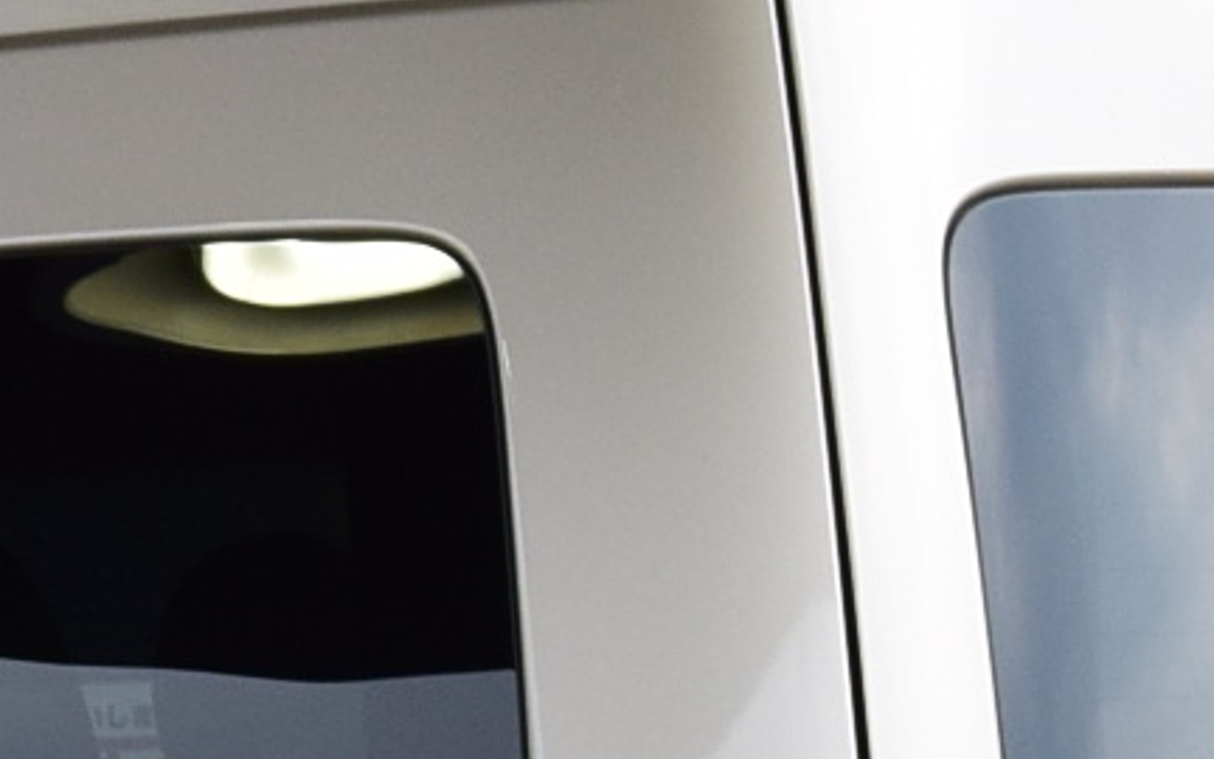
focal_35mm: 339
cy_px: 1642
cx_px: -1796
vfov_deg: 3.8
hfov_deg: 5.9
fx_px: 11216
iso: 400
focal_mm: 32
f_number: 11
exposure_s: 1/320
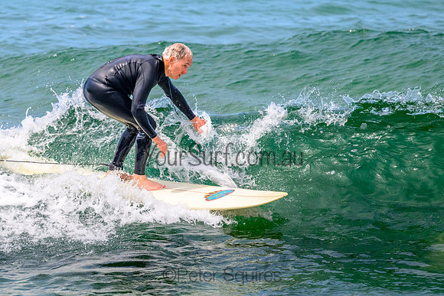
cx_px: 212
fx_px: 8405
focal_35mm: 681
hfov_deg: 3.0
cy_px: 126
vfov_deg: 2.0
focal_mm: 500
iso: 1400
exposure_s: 1/2000
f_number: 11
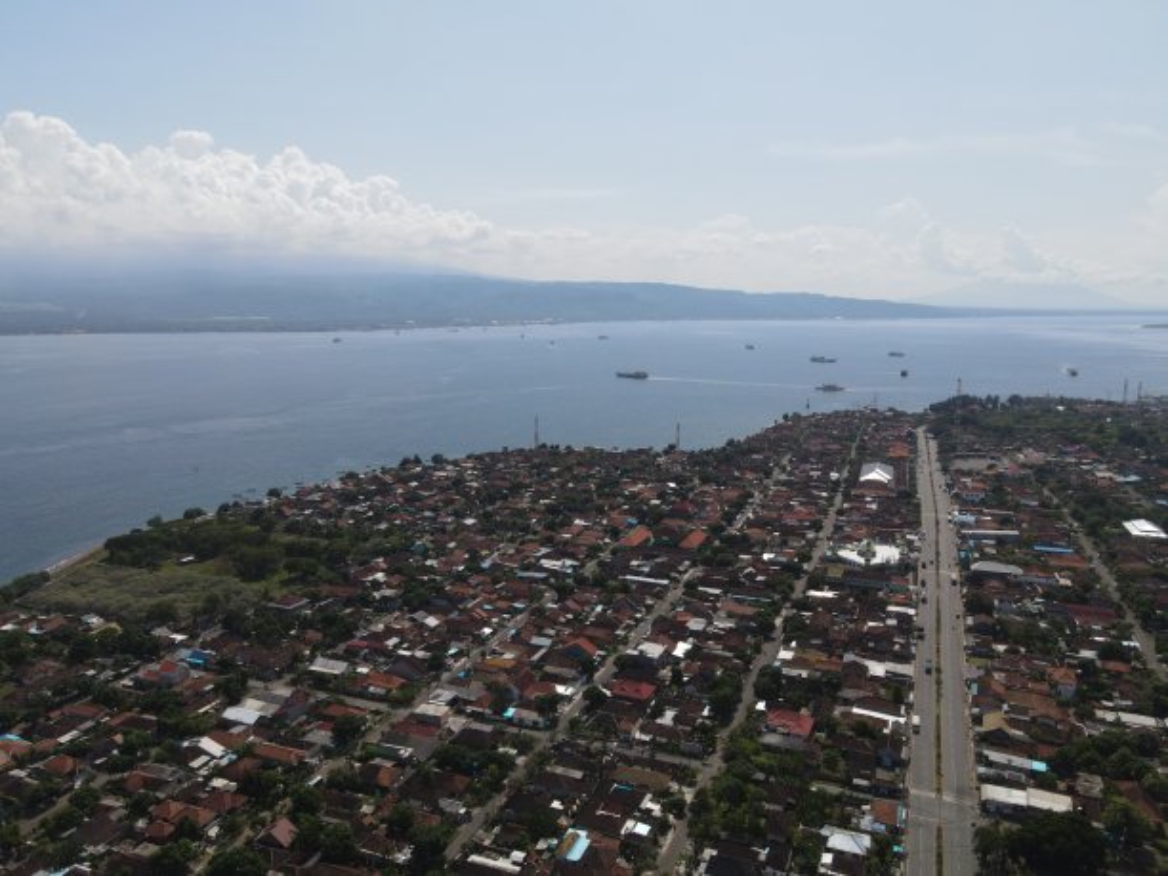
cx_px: 584
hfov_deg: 71.6
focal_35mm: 24
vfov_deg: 56.8
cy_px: 438
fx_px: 810
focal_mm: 4.5
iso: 110
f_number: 2.8
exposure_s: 1/1250
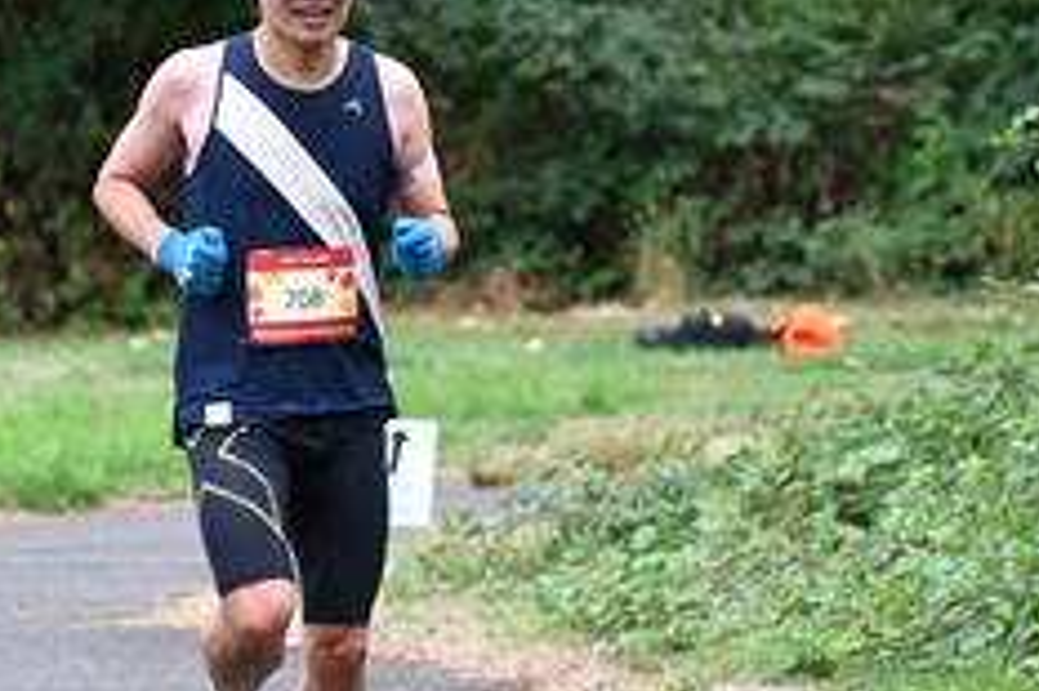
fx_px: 13641
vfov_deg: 2.9
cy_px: 234
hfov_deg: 4.4
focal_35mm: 473
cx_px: 317
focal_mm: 200
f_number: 6.3
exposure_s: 1/250
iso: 900
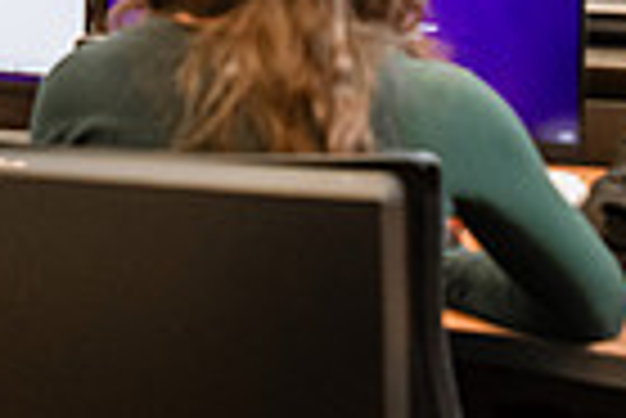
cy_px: -92
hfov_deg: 13.7
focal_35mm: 146
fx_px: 2541
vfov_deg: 9.3
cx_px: -90
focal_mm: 35
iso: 1000
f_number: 3.2
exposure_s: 1/200
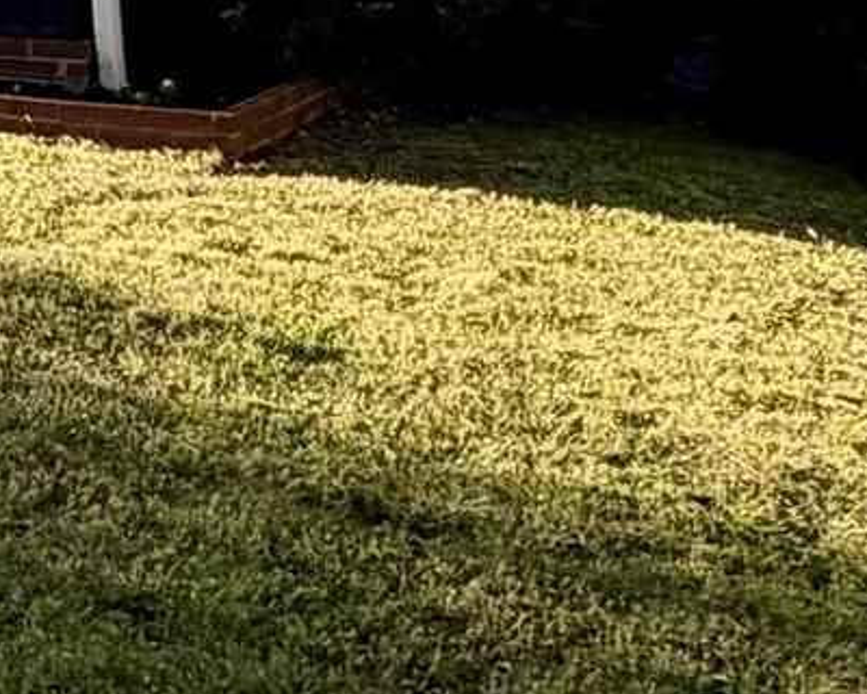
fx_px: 2694
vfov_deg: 14.4
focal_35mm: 105
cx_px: -1303
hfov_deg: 13.0
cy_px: -35
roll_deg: +0.8
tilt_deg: -5.0
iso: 40
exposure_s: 1/742
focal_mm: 2.22
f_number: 2.2
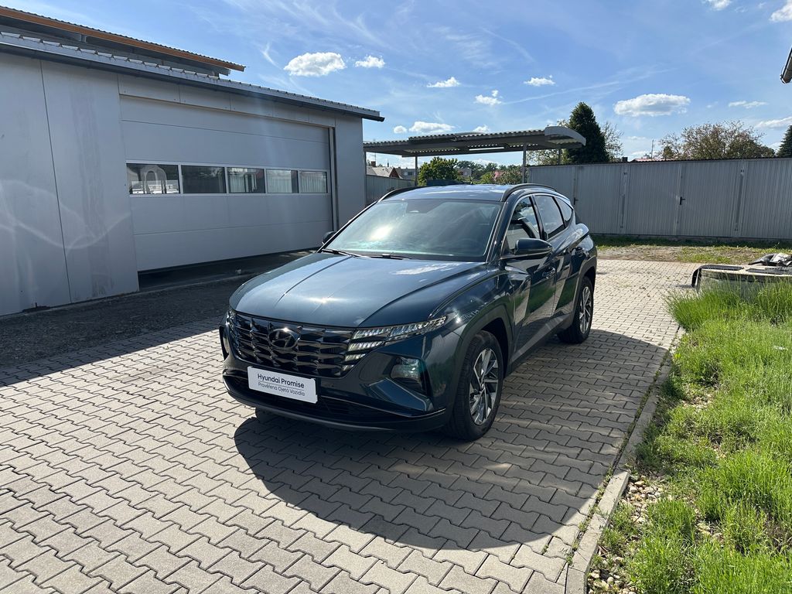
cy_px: 297
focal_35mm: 24
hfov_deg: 71.6
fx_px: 549
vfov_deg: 56.8
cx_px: 396
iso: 80
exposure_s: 1/4348
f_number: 1.78
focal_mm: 6.86
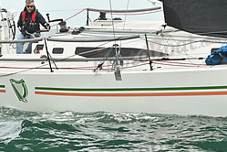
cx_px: 46
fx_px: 1028
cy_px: 18
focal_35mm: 163
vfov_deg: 8.4
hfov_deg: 12.6
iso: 320
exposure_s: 1/1000
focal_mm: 70
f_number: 6.3
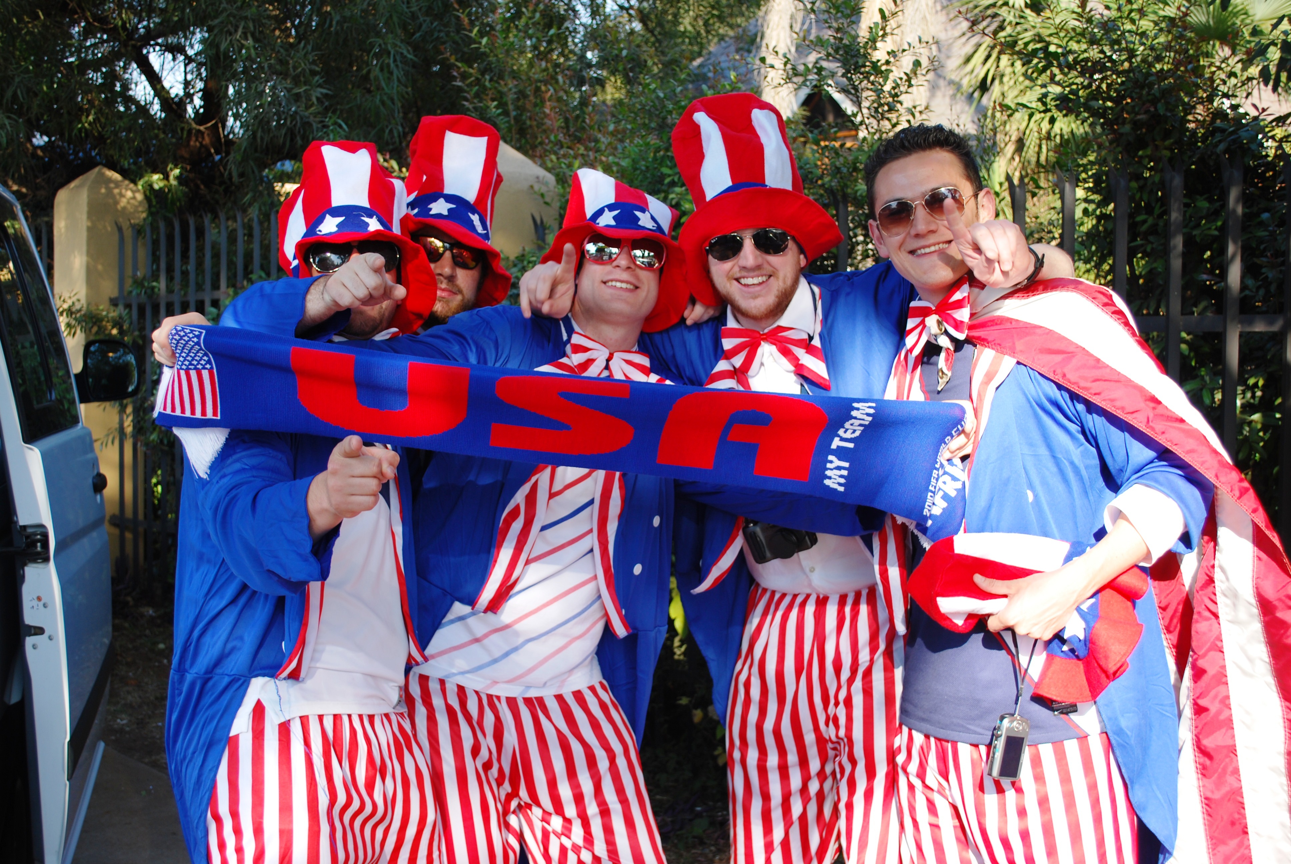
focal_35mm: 42
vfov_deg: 32.0
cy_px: 432
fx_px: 1508
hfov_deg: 46.3
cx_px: 646
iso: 100
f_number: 5
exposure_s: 1/100
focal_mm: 28
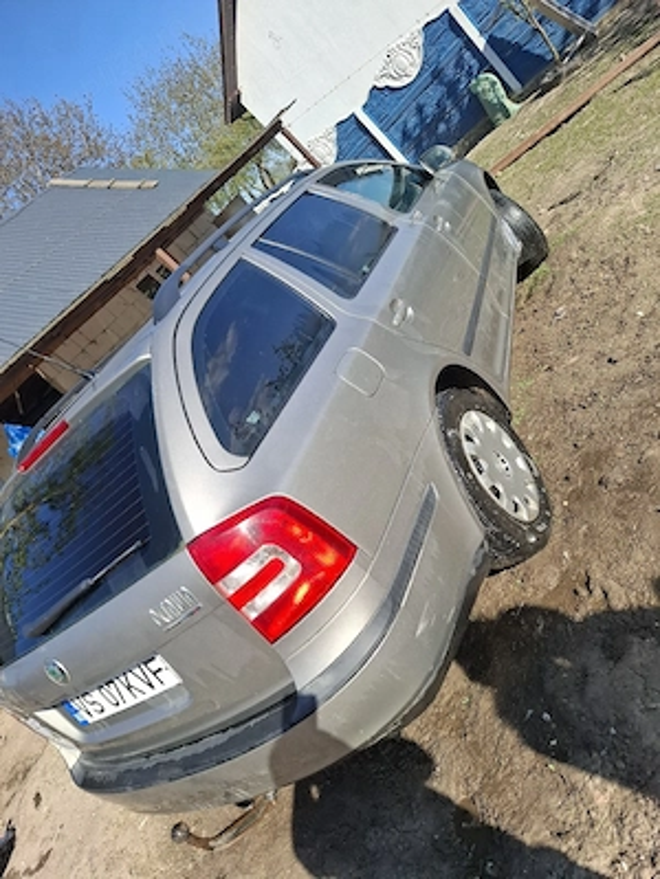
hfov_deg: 58.9
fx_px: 585
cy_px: 440
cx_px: 330
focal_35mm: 23
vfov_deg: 73.9
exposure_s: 1/1250
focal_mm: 5.54
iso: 50
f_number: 1.8
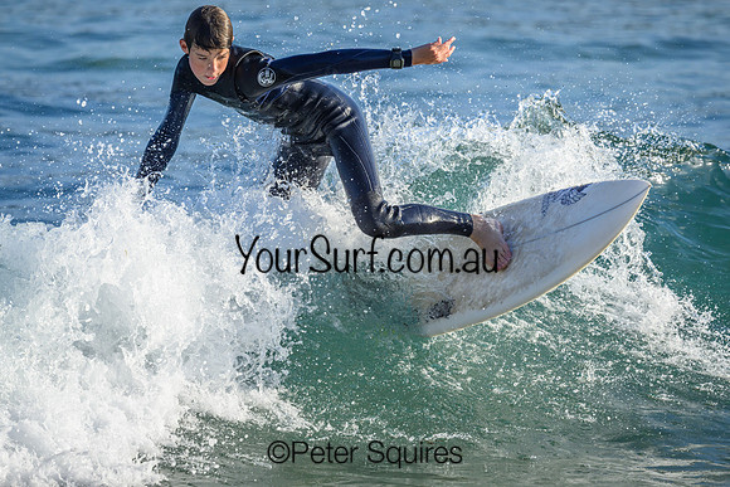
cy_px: 244
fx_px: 16225
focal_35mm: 800
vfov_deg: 1.7
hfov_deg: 2.6
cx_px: 365
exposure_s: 1/2000
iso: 560
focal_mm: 800
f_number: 6.3
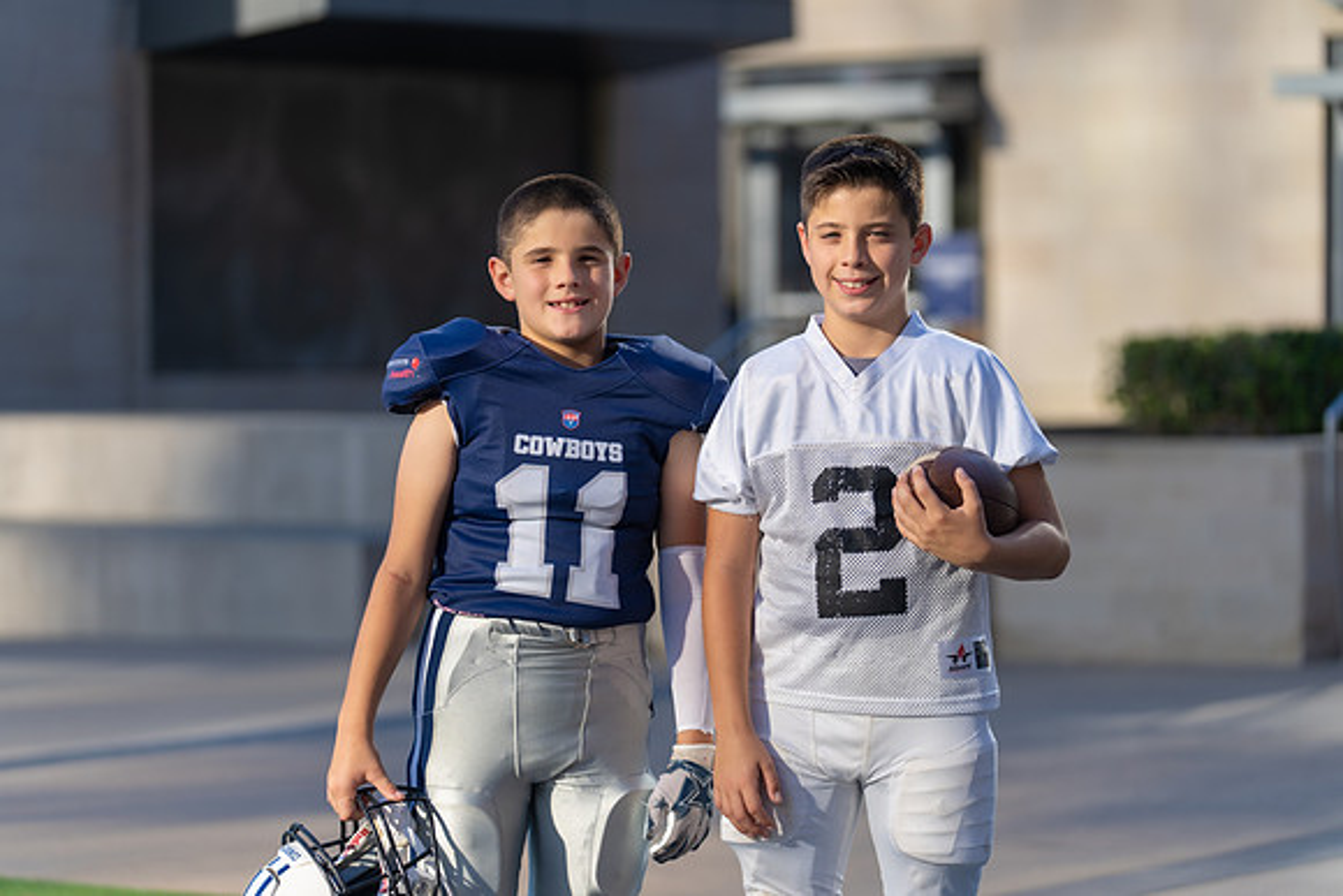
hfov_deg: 16.9
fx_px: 4515
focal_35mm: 121
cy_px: 448
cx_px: 672
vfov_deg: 11.3
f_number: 3.2
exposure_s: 1/640
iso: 100
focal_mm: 121
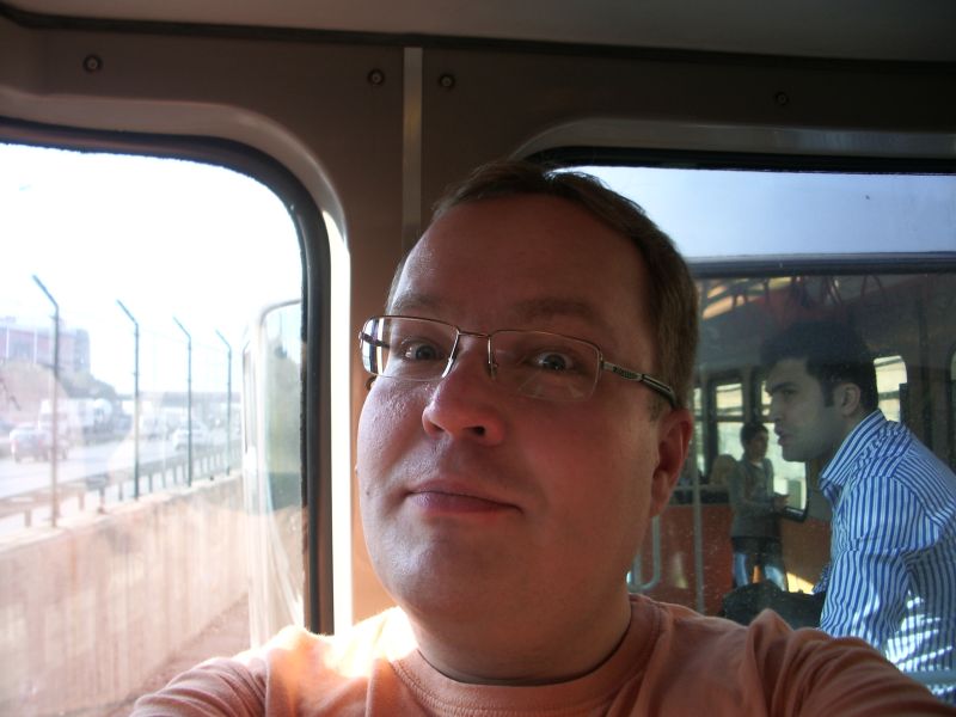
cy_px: 358
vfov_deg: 40.7
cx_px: 478
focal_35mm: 35
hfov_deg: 52.6
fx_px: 967
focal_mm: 5.8
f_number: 2.6
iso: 50
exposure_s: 1/160
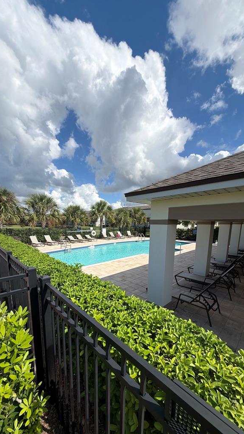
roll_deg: -1.1
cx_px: 140
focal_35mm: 18
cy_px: 233
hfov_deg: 60.7
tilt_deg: -10.7
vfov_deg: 92.5
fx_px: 207
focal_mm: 2.22
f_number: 2.2
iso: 20
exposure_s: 1/1068
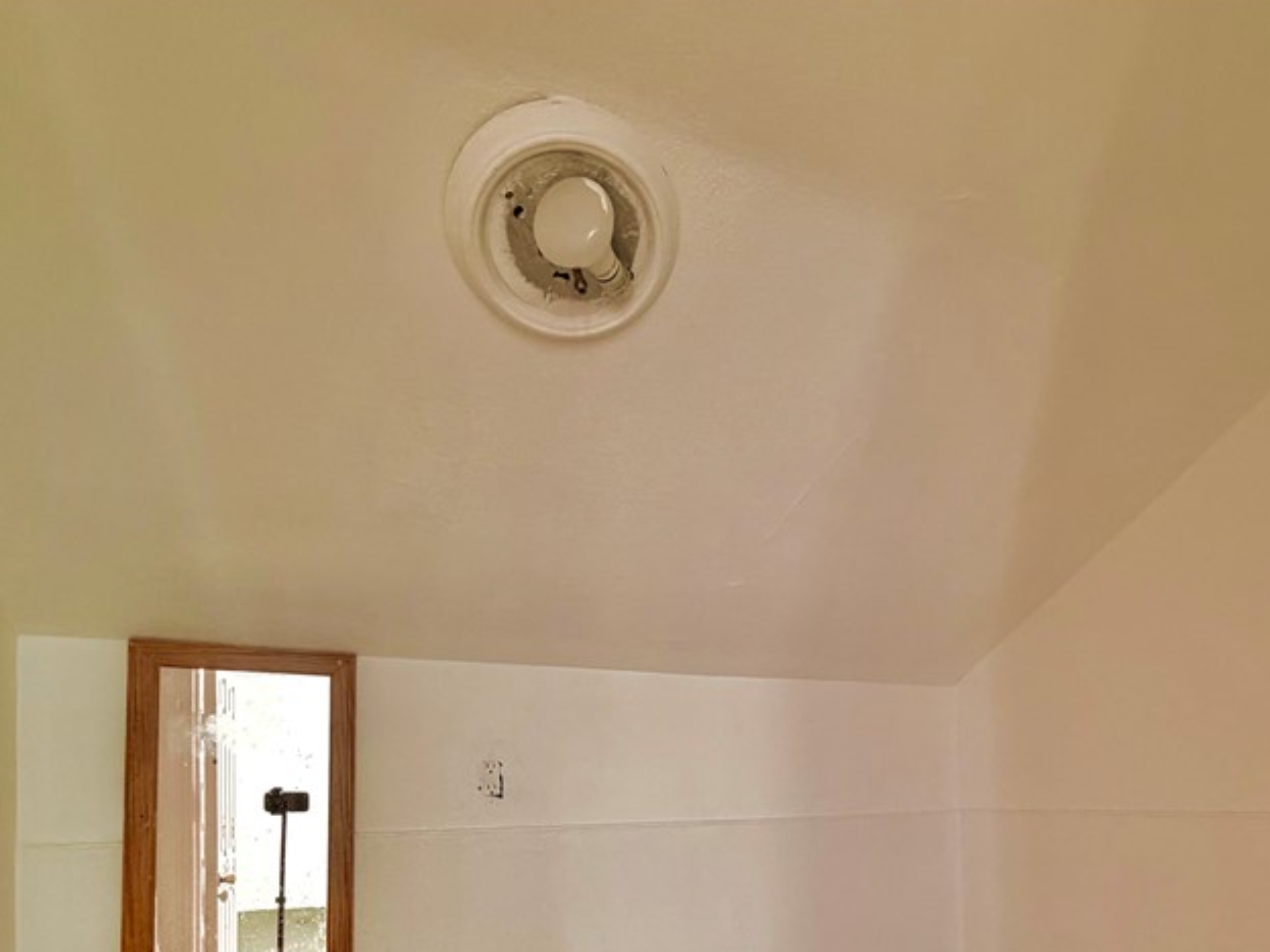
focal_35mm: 23
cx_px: 742
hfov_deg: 73.4
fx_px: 844
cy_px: 769
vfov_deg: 54.6
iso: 640
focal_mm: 2.22
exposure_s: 1/60
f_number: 2.2
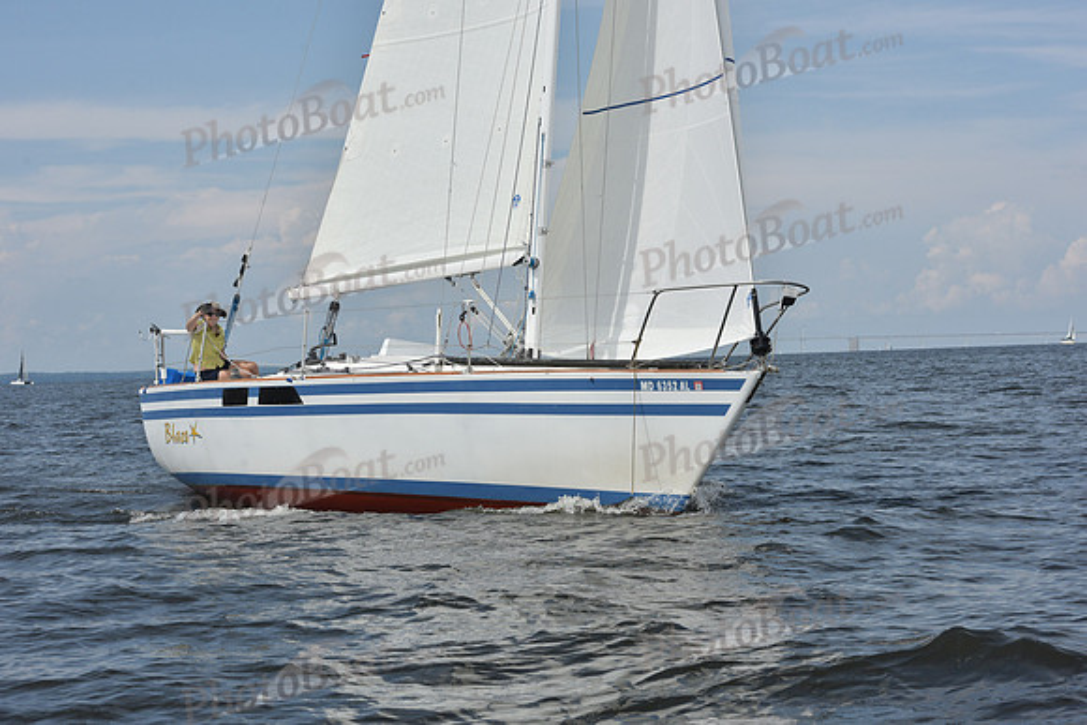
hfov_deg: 27.0
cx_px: 544
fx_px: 2265
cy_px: 362
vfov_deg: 18.2
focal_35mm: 75
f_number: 10
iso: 320
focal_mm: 75
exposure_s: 1/1250
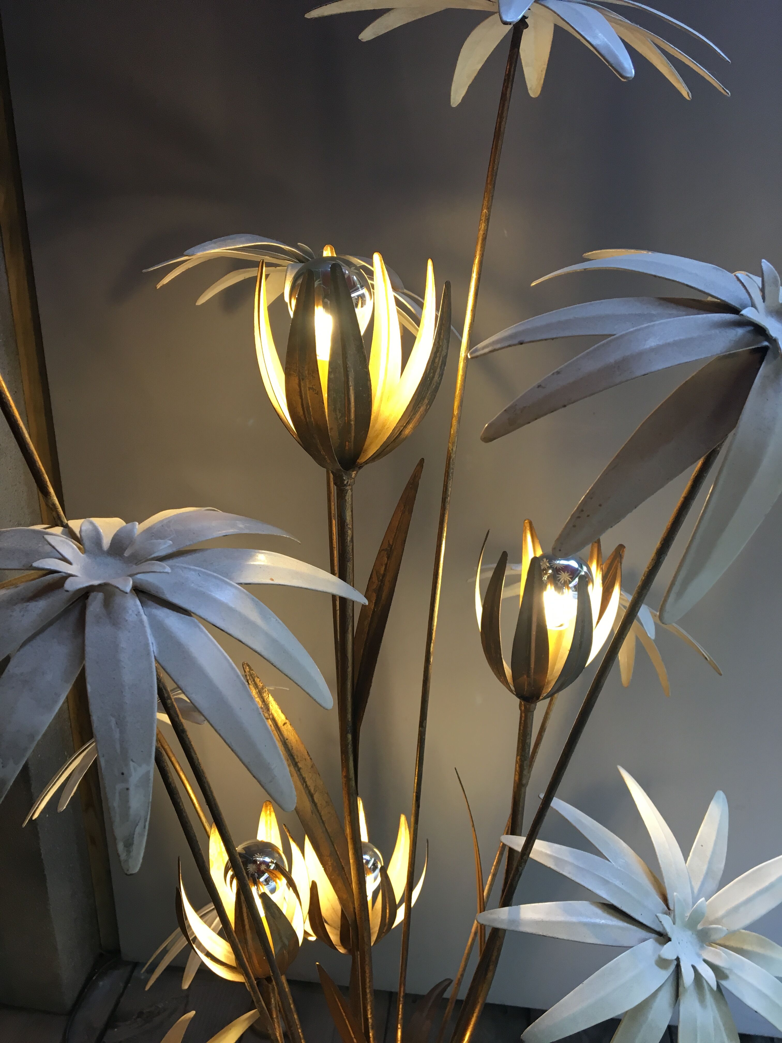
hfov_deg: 48.2
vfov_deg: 61.7
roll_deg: -0.9
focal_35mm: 29
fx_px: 874
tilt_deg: -21.0
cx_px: 391
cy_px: 522
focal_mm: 4.15
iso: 32
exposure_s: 1/33
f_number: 2.2
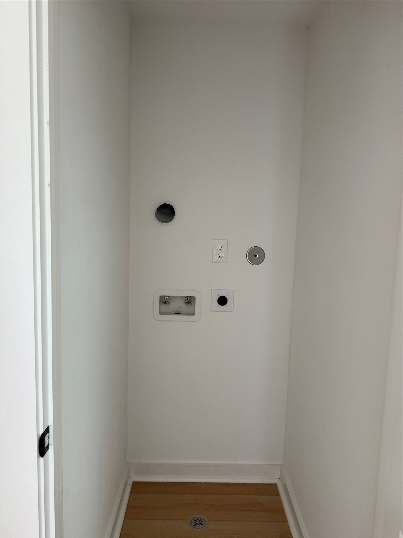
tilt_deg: -2.8
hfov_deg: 56.8
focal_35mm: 24
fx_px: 373
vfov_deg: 71.6
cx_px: 202
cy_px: 269
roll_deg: -2.4
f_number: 1.78
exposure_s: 1/120
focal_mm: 6.76
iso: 200
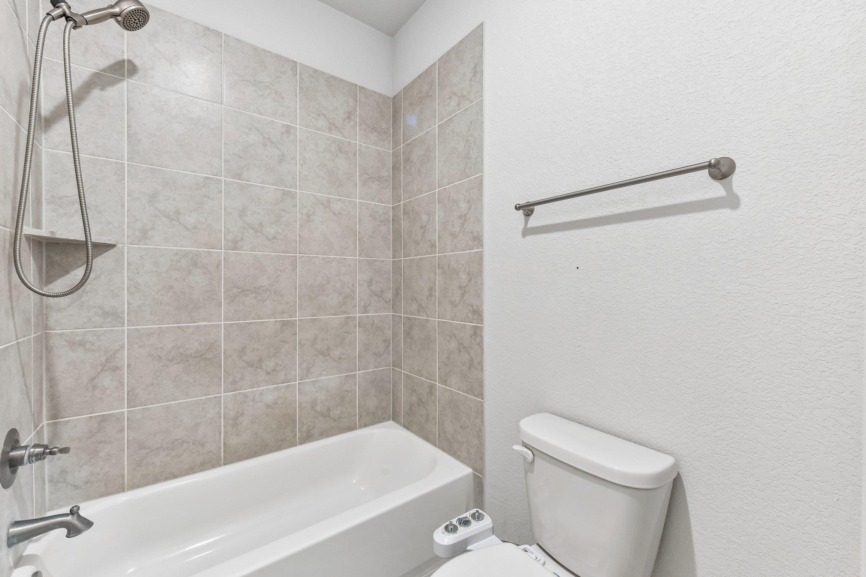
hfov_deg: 104.3
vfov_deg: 81.2
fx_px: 337
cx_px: 433
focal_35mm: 14
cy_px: 288
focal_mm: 14
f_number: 8
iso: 800
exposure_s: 1/15
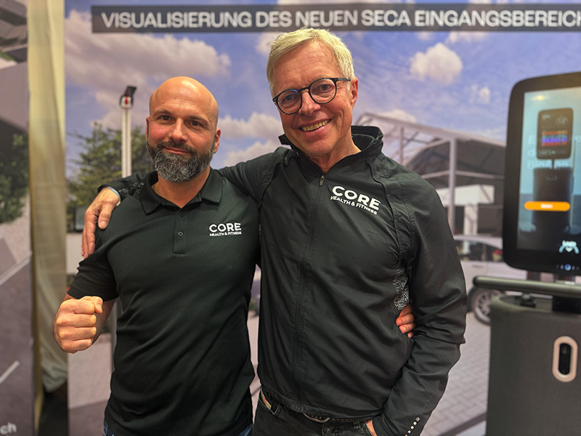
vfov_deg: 56.8
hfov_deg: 71.6
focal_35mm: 24
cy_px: 218
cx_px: 290
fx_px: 403
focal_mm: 6.76
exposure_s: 1/50
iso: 320
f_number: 1.78
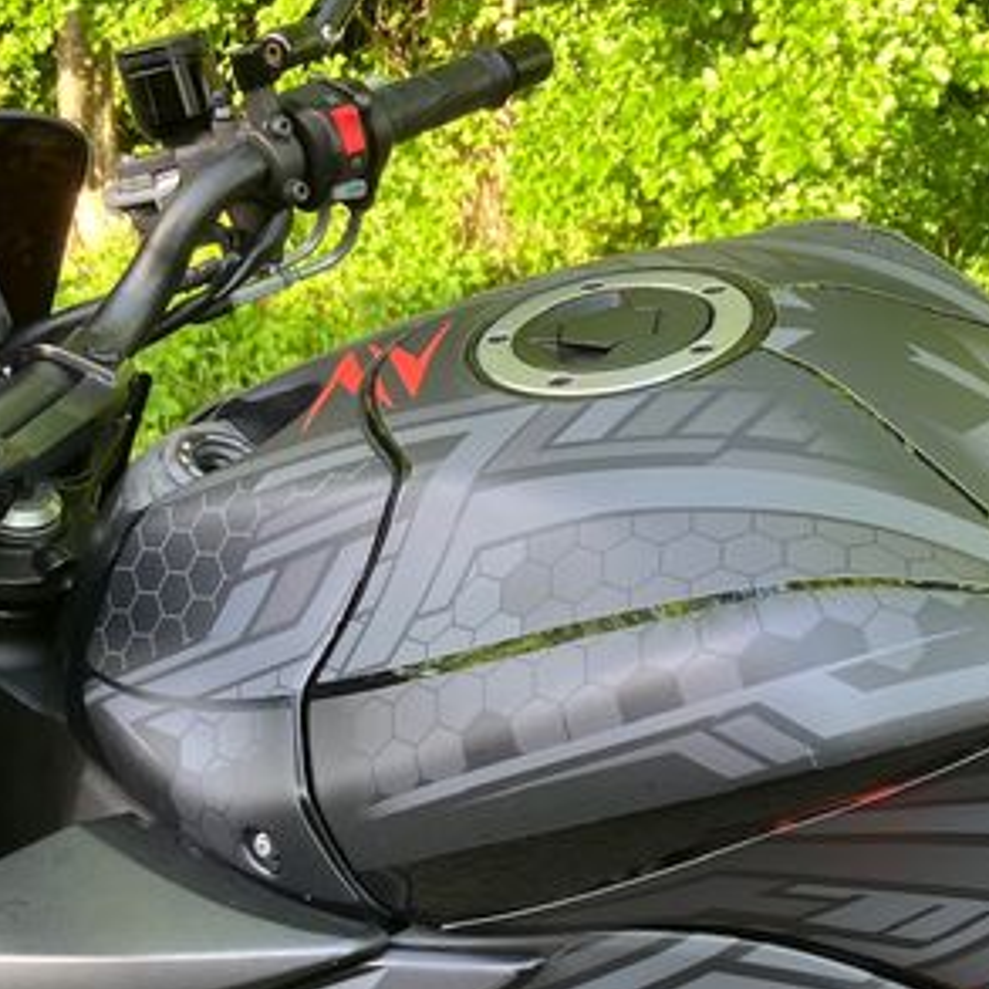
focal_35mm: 54
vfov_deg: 31.6
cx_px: 527
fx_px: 1745
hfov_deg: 31.6
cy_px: 577
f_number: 1.8
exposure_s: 1/121
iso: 50
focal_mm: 3.99
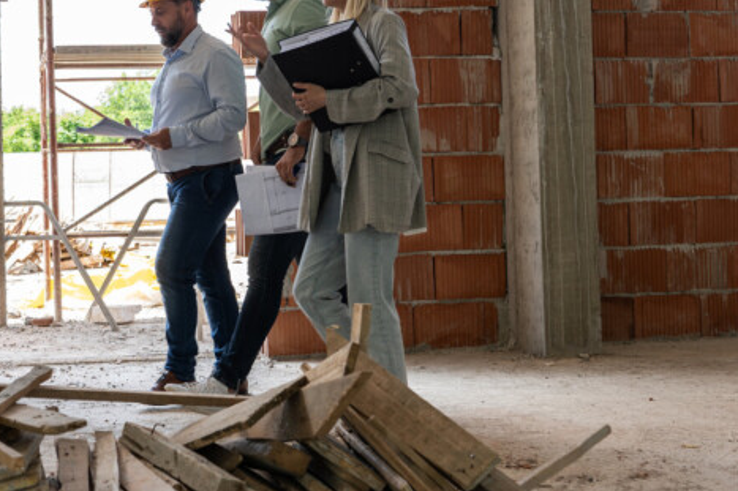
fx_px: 1229
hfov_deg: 32.9
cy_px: 181
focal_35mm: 60
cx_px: 198
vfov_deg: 22.5
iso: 400
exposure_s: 1/250
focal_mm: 35
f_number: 4
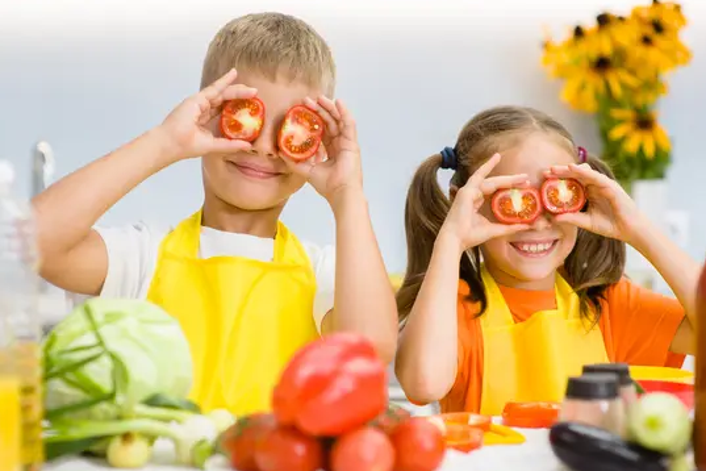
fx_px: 1863
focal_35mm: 95
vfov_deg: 14.4
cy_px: 236
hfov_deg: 21.5
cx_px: 373
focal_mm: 85
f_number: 2.8
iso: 200
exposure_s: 1/100
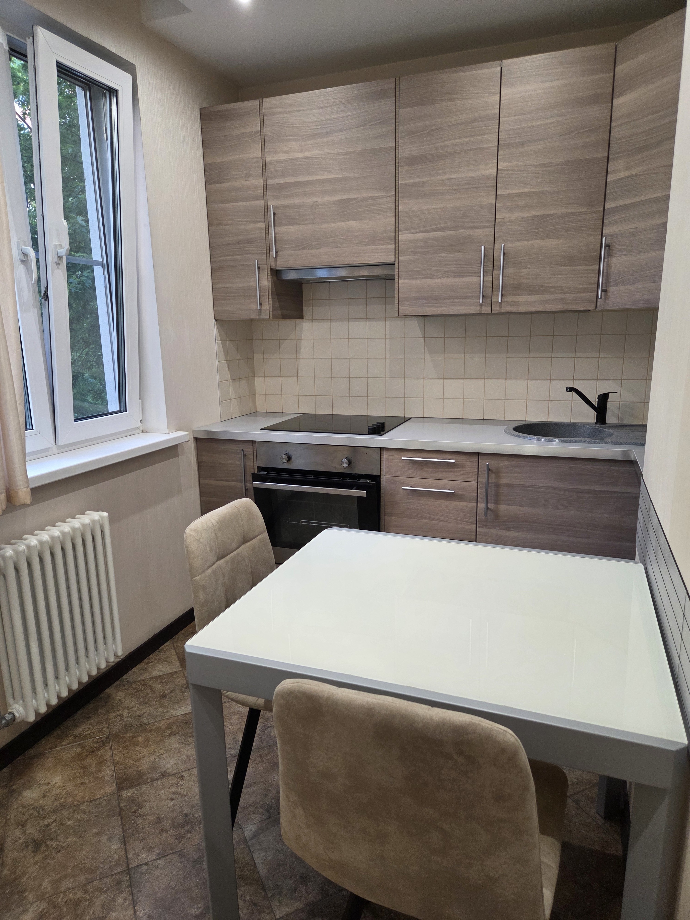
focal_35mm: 23
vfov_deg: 73.9
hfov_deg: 58.9
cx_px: 345
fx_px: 611
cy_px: 460
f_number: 1.8
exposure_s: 1/100
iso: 200
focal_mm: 5.4
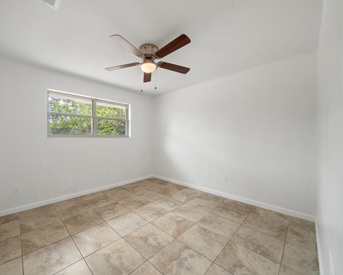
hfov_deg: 100.1
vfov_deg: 88.0
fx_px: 142
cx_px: 149
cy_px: 139
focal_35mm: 14
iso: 500
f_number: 8
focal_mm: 12
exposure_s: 1/6
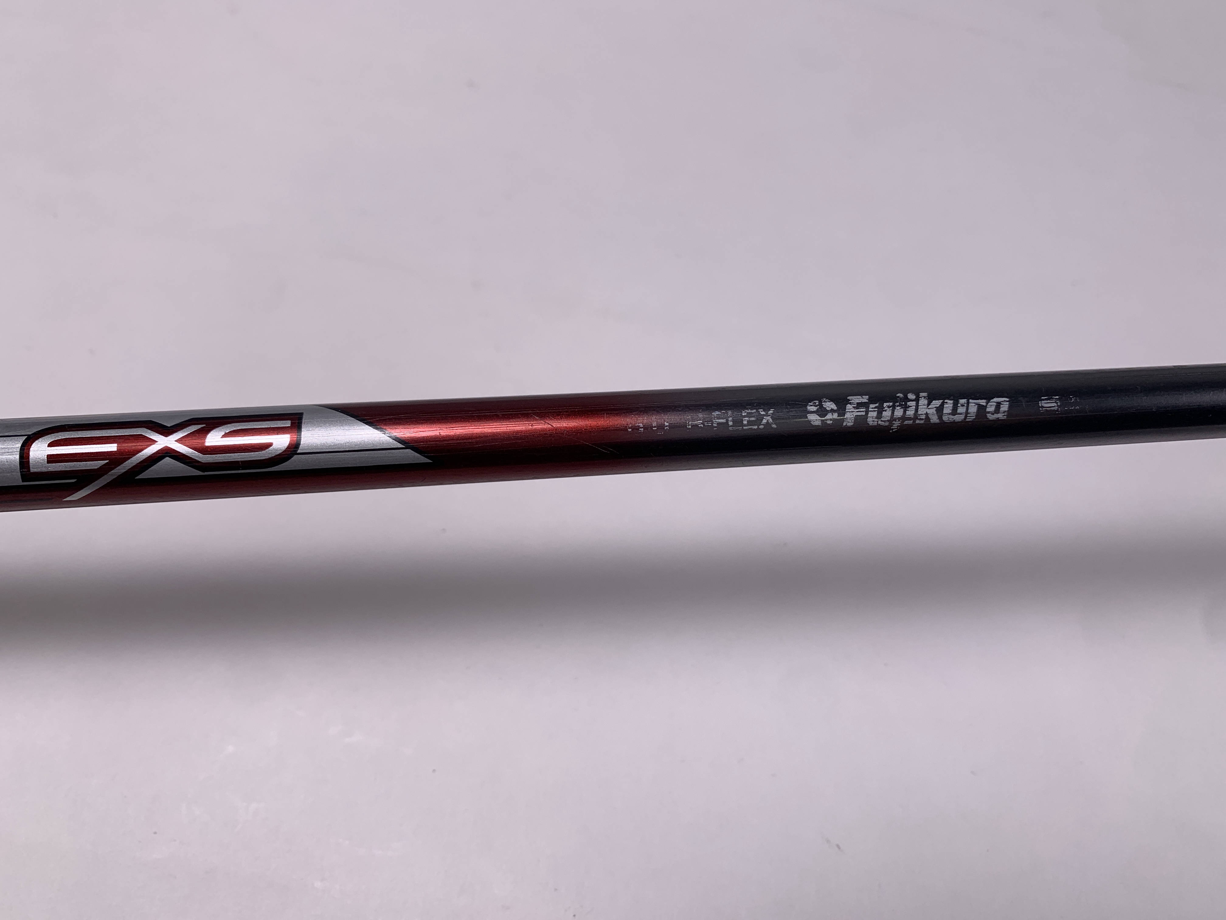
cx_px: 613
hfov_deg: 67.3
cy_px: 460
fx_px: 921
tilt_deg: -61.2
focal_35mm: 26
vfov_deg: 53.1
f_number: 1.8
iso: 25
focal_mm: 4.25
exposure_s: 1/474
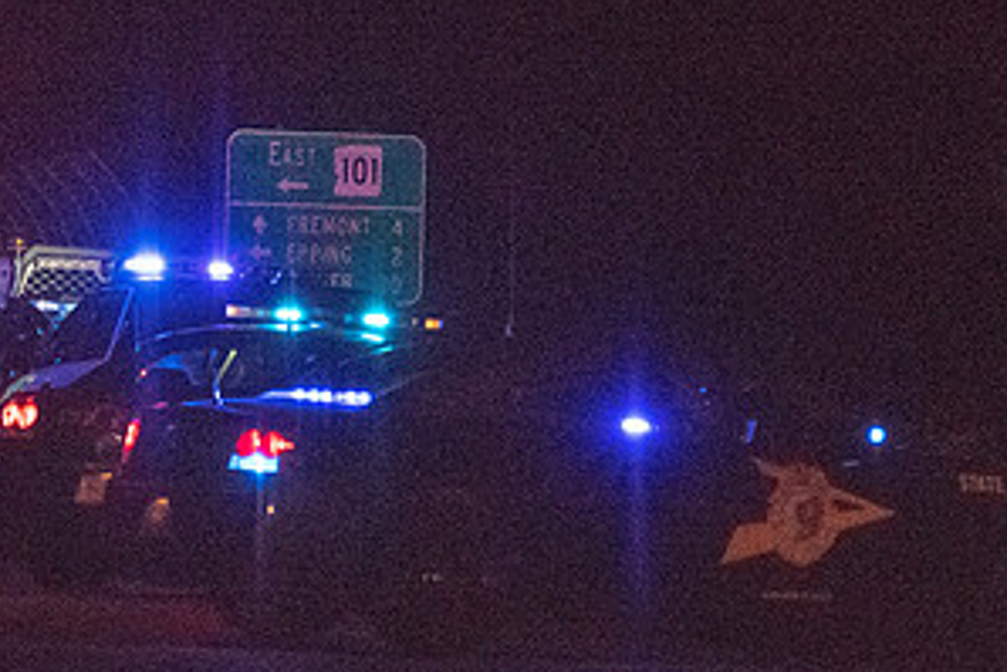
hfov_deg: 4.0
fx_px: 14300
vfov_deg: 2.7
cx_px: 71
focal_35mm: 511
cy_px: 404
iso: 16000
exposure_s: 1/3200
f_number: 5.3
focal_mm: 175
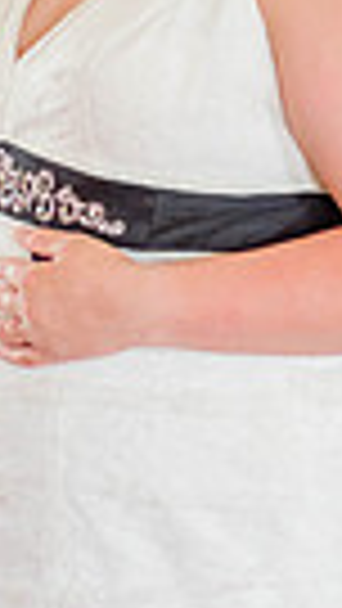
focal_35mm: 183
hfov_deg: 6.6
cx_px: 346
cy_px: 284
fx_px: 2948
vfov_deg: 11.8
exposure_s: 1/160
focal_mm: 35
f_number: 2
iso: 500
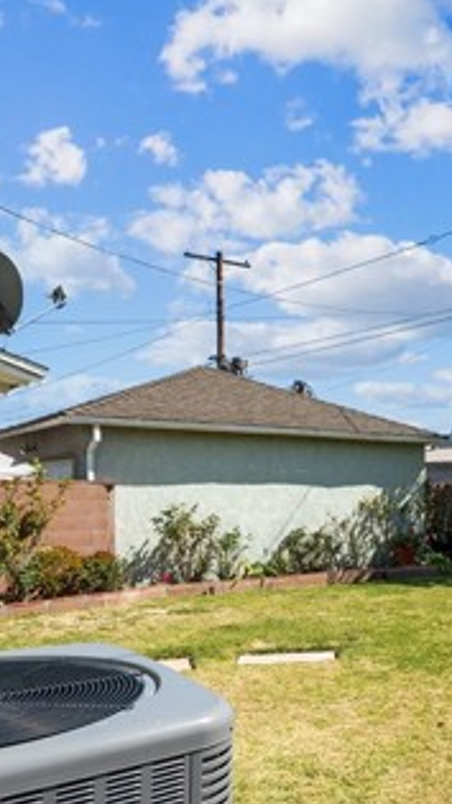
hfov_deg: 32.0
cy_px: 457
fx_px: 725
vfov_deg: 57.8
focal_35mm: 34
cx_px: 449
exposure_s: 1/800
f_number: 9
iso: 250
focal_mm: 16
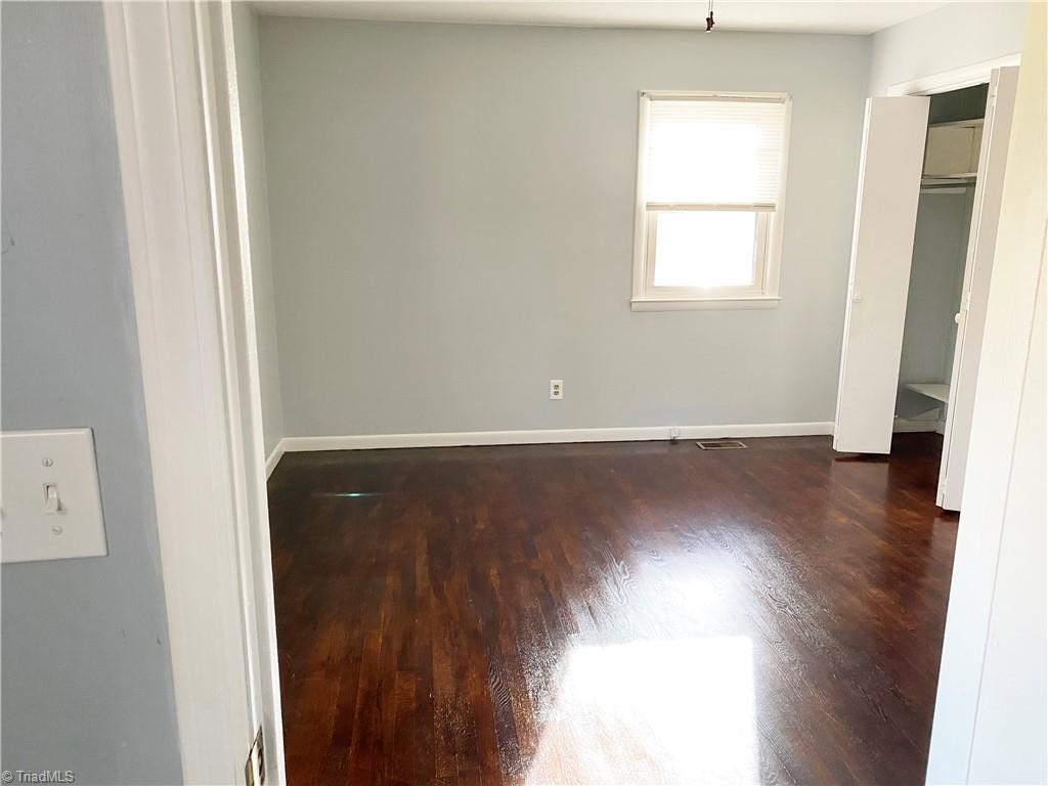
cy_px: 393
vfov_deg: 53.1
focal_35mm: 26
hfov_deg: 67.3
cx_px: 524
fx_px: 787
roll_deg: +0.4
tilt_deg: -12.6
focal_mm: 4.25
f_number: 1.8
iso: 250
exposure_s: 1/60
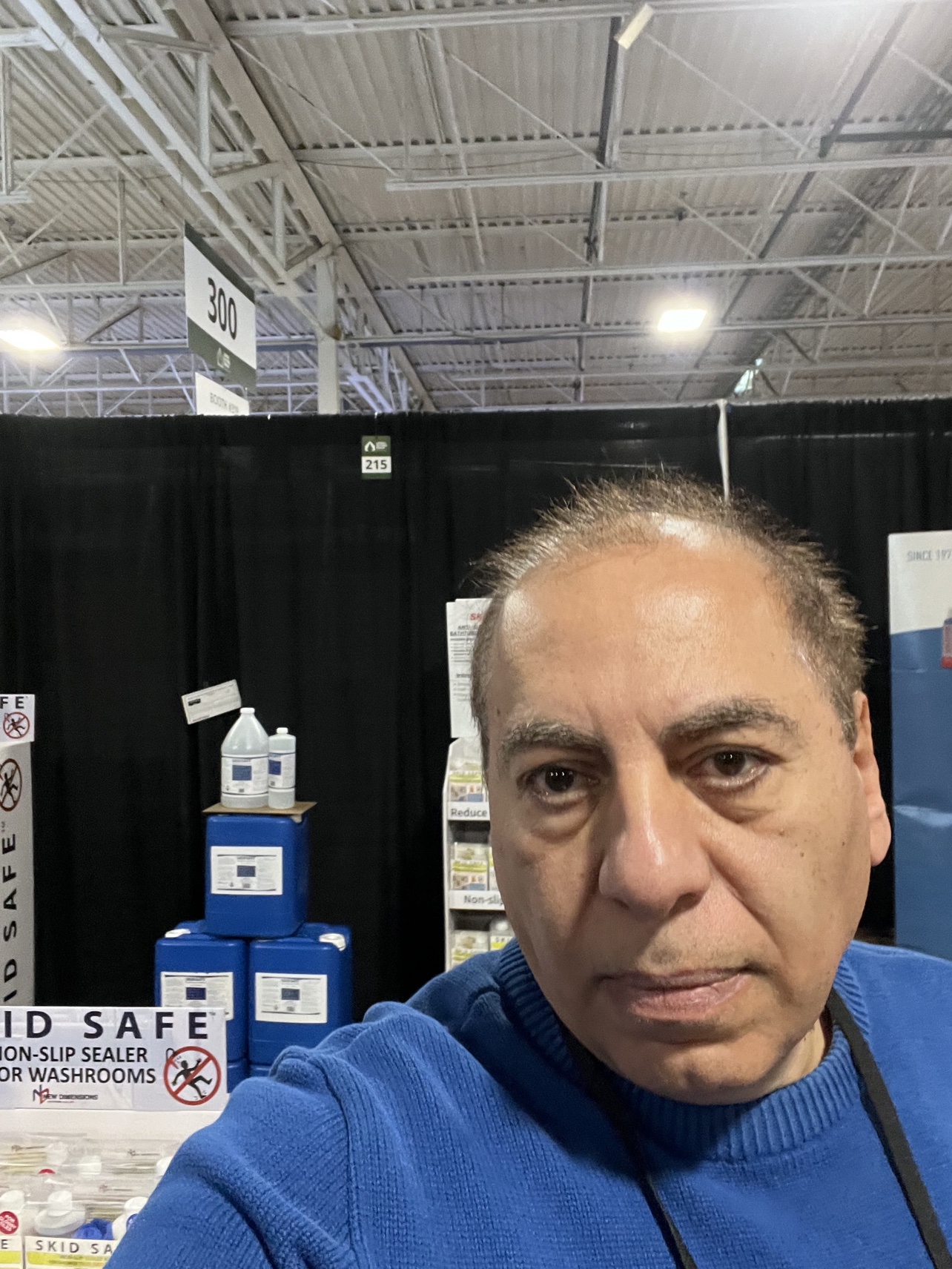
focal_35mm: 30
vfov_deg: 60.0
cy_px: 634
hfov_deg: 46.8
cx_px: 476
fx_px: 1100
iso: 400
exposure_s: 1/38
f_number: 2.2
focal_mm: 2.71
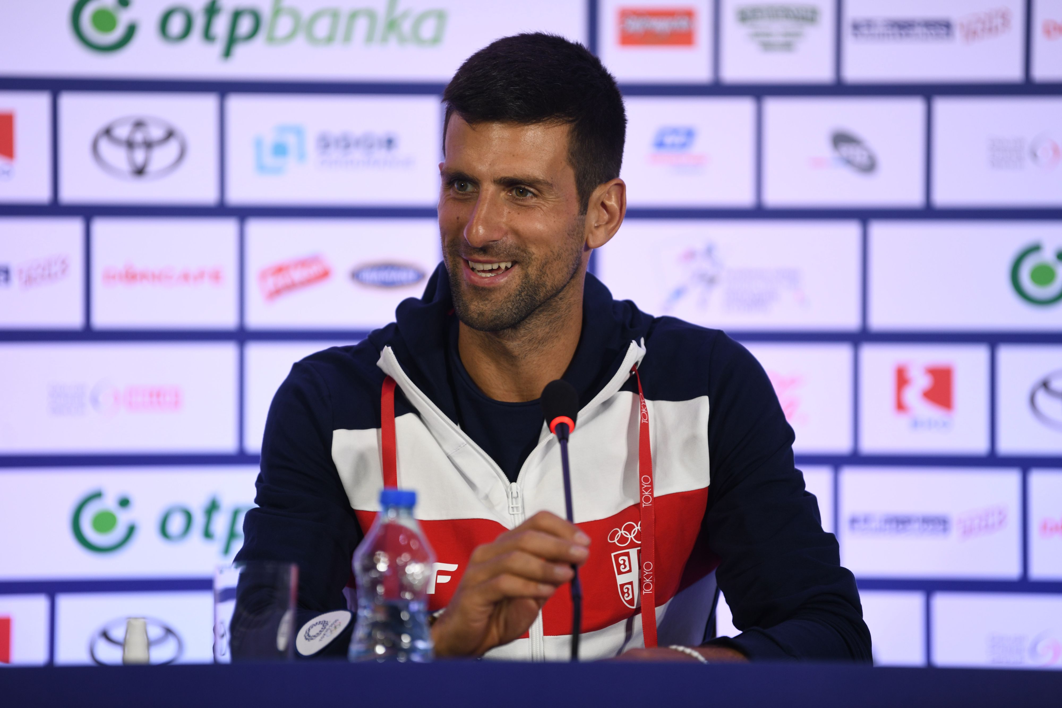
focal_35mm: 185
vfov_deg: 7.4
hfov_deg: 11.1
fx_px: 5457
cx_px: 531
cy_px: 354
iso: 640
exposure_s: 1/200
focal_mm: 185
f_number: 2.8
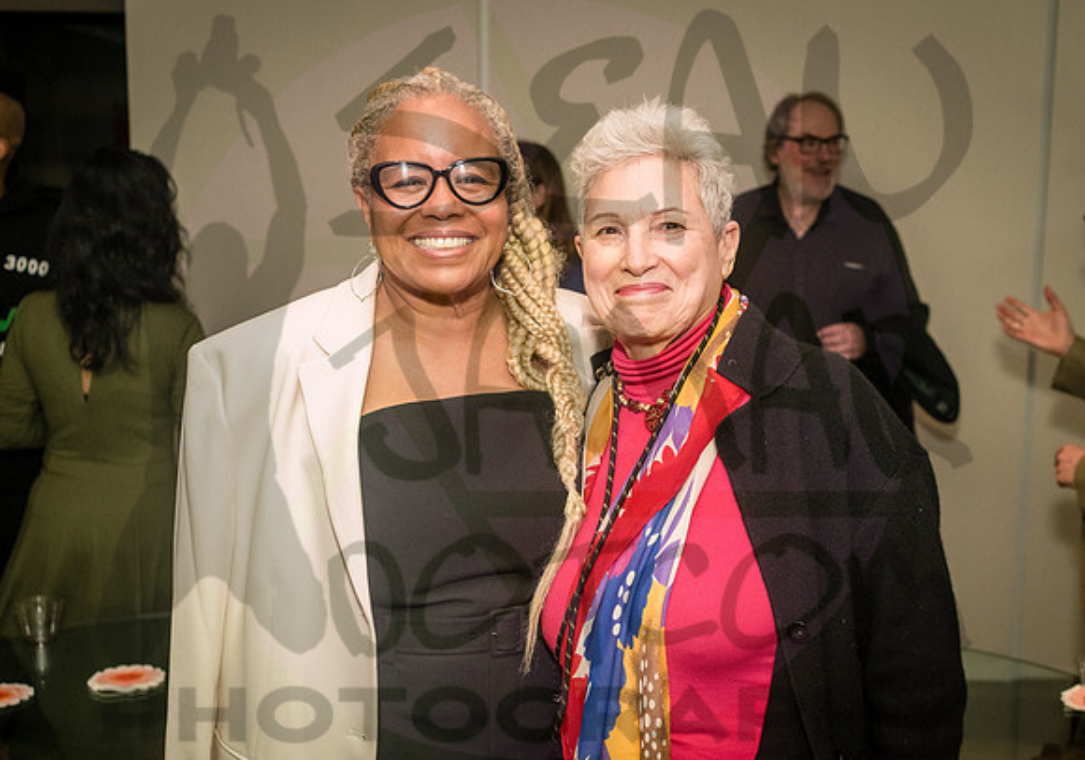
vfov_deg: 31.6
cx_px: 559
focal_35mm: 44
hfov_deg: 44.1
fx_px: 1340
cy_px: 444
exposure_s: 1/200
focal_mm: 35
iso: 3200
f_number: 4
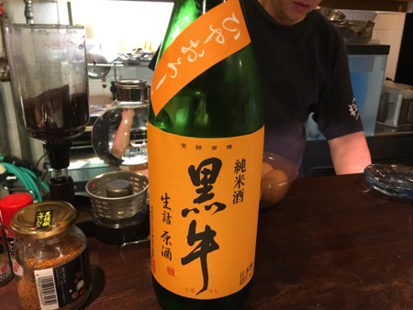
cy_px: 155
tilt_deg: -19.4
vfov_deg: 48.3
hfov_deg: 61.6
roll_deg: -0.6
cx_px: 206
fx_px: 346
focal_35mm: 29
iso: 100
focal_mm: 4.15
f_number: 2.2
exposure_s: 1/15
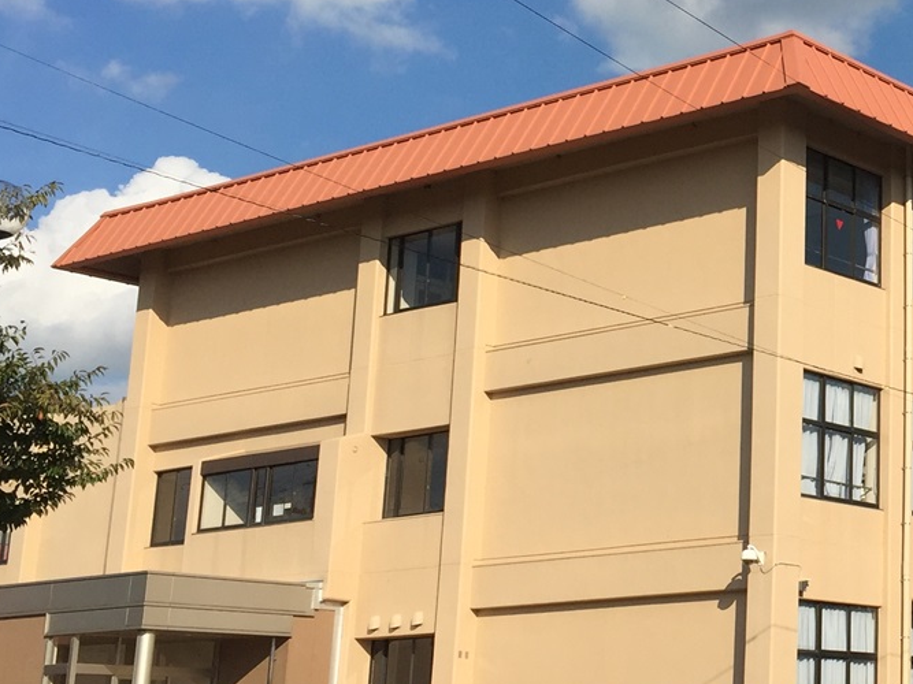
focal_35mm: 71
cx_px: 957
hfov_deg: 25.7
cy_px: 293
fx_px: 1872
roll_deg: -0.4
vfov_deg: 20.7
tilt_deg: +15.8
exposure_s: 1/3049
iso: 32
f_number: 2.2
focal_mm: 4.15
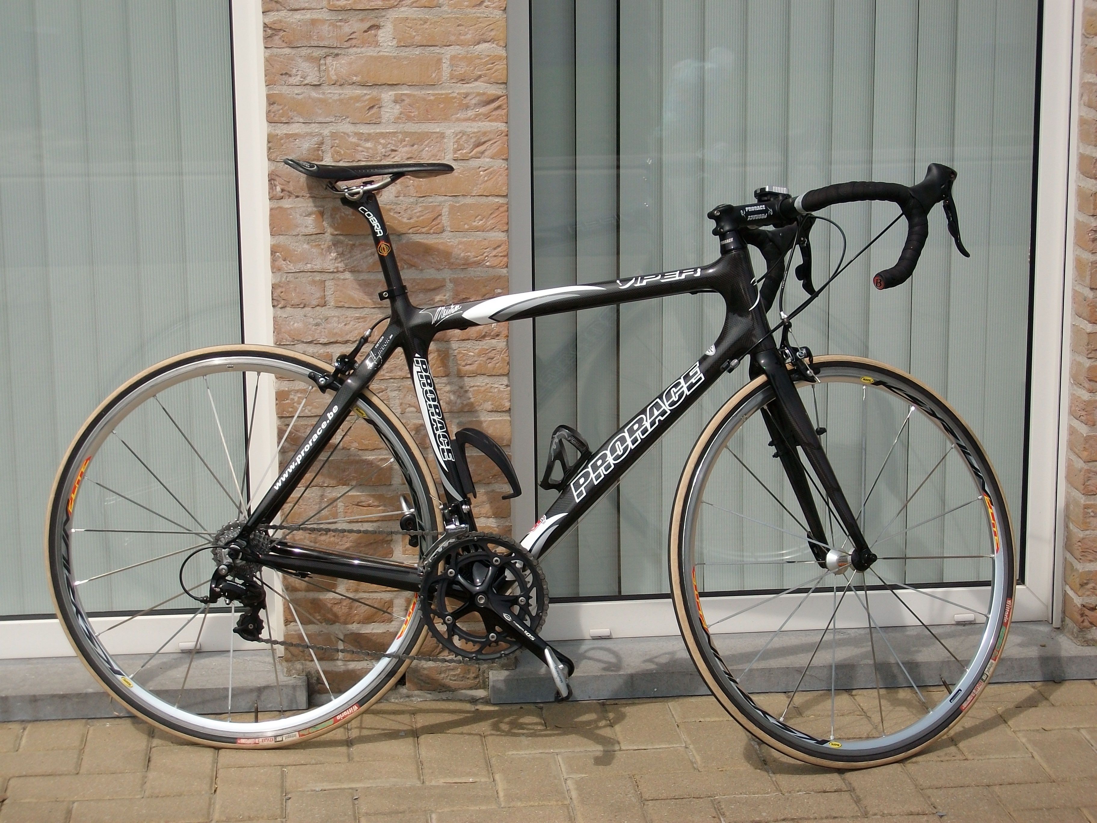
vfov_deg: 19.1
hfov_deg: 25.3
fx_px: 2440
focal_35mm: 77
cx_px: 548
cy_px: 412
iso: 80
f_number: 4.6
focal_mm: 13.7
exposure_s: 1/645
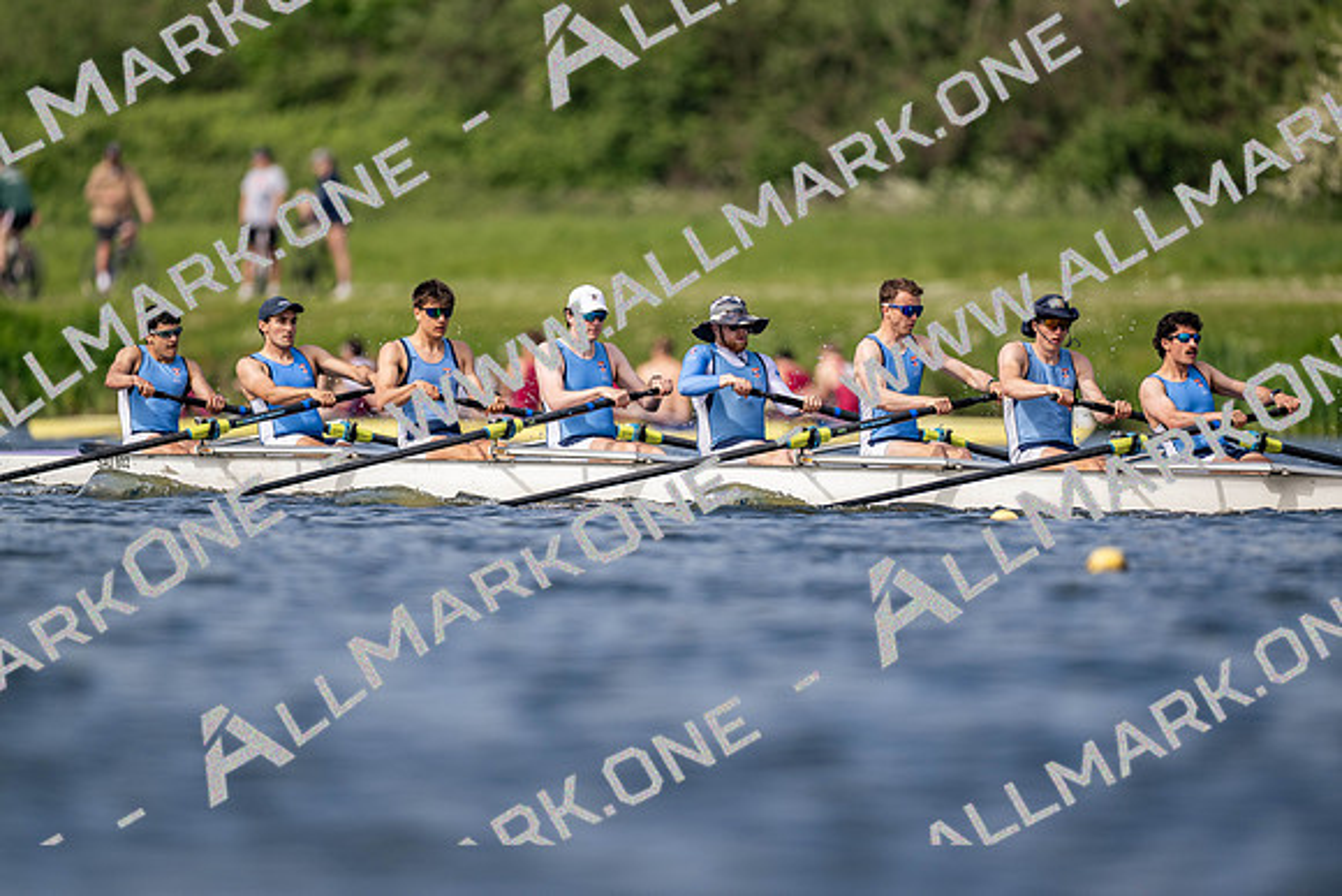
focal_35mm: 600
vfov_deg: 2.3
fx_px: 22371
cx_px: 671
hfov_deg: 3.4
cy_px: 448
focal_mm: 600
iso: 200
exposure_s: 1/2500
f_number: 4
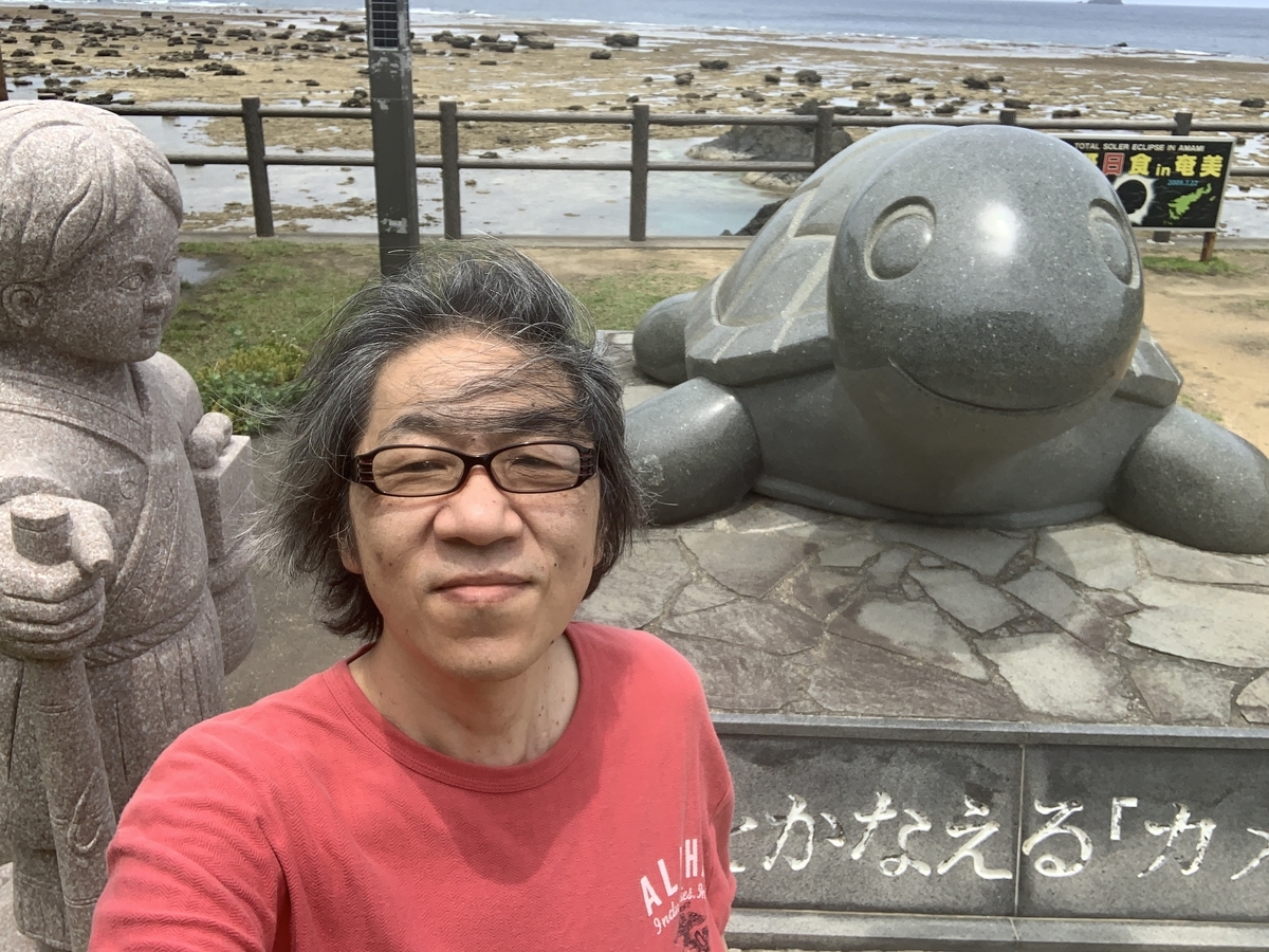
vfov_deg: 44.2
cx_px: 634
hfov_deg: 56.8
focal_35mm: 32
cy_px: 476
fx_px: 1173
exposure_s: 1/759
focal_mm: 2.87
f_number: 2.2
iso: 16
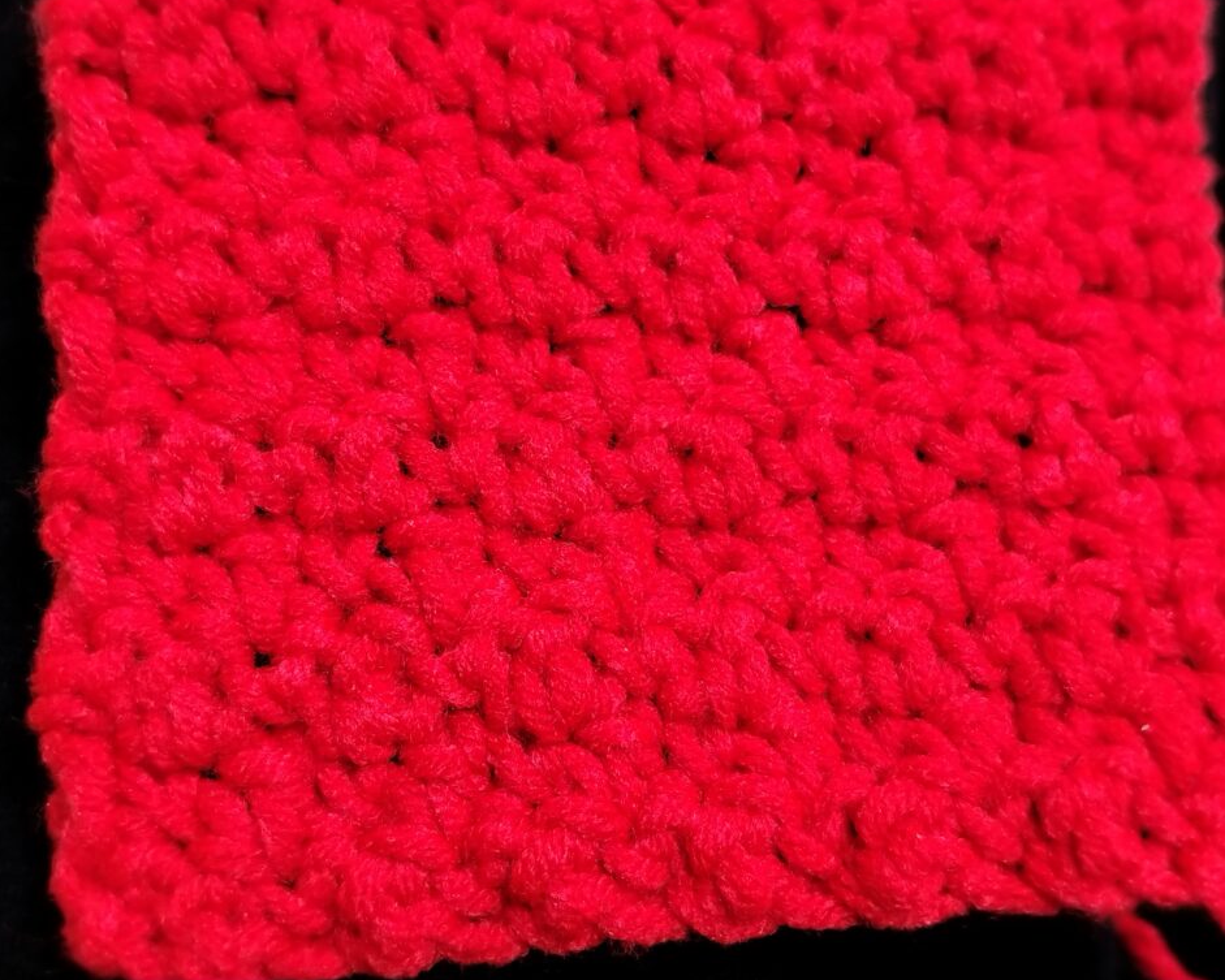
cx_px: 616
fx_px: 1849
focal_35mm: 51
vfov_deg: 29.7
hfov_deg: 36.7
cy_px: 485
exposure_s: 1/33
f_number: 1.75
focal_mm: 5.25
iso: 400
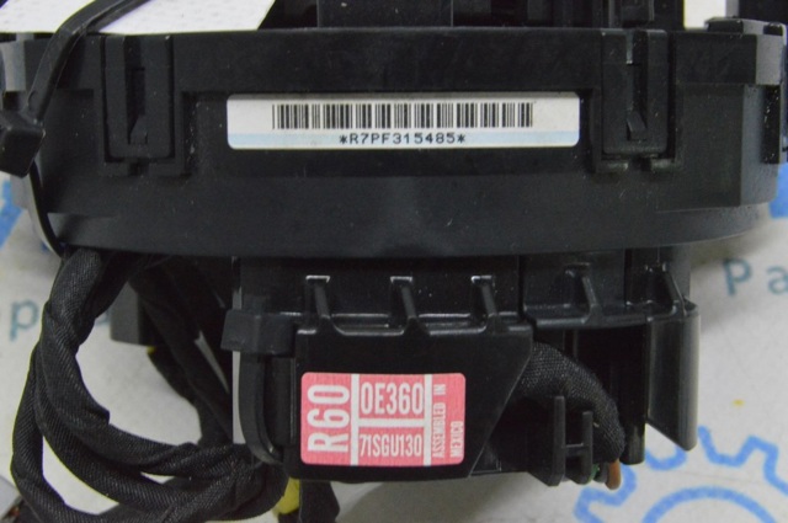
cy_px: 262
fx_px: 1508
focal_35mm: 69
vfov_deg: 19.7
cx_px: 394
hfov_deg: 29.3
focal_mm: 46
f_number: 20
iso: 6400
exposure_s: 1/20
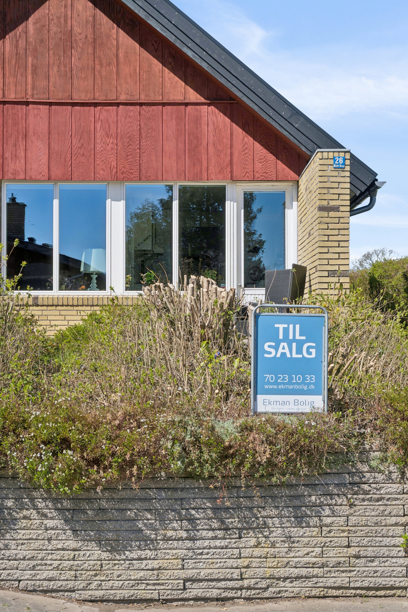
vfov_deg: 31.2
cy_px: 306
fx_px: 1096
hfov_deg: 21.1
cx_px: 204
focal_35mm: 64
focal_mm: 43
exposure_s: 1/1000
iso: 200
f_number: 7.1
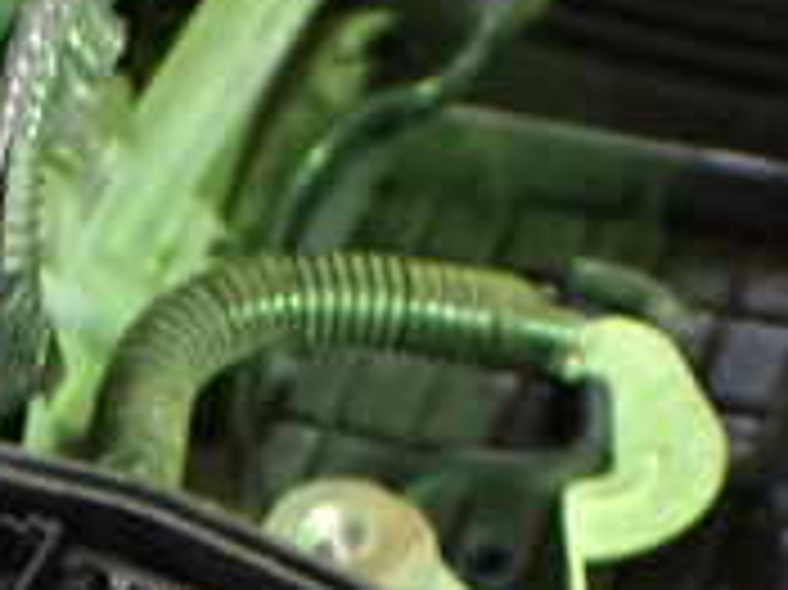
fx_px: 2502
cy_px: 910
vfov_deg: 12.7
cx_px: -9
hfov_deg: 17.5
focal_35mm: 110
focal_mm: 5.79
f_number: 2.4
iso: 1000
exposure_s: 1/30
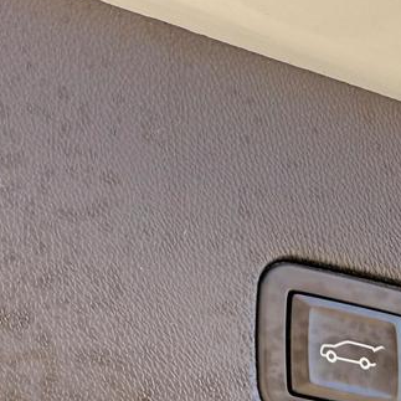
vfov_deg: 20.3
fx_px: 1101
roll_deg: +3.9
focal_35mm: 84
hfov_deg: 20.6
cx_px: 230
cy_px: 343
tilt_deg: +39.7
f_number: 2.2
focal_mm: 2.22
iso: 40
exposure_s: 1/215
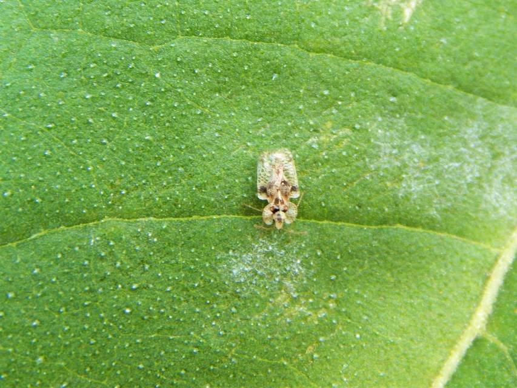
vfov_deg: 10.5
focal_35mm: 141
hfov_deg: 14.0
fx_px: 2106
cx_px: 258
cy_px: 194
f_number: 4.9
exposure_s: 1/30
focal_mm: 25.3
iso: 220
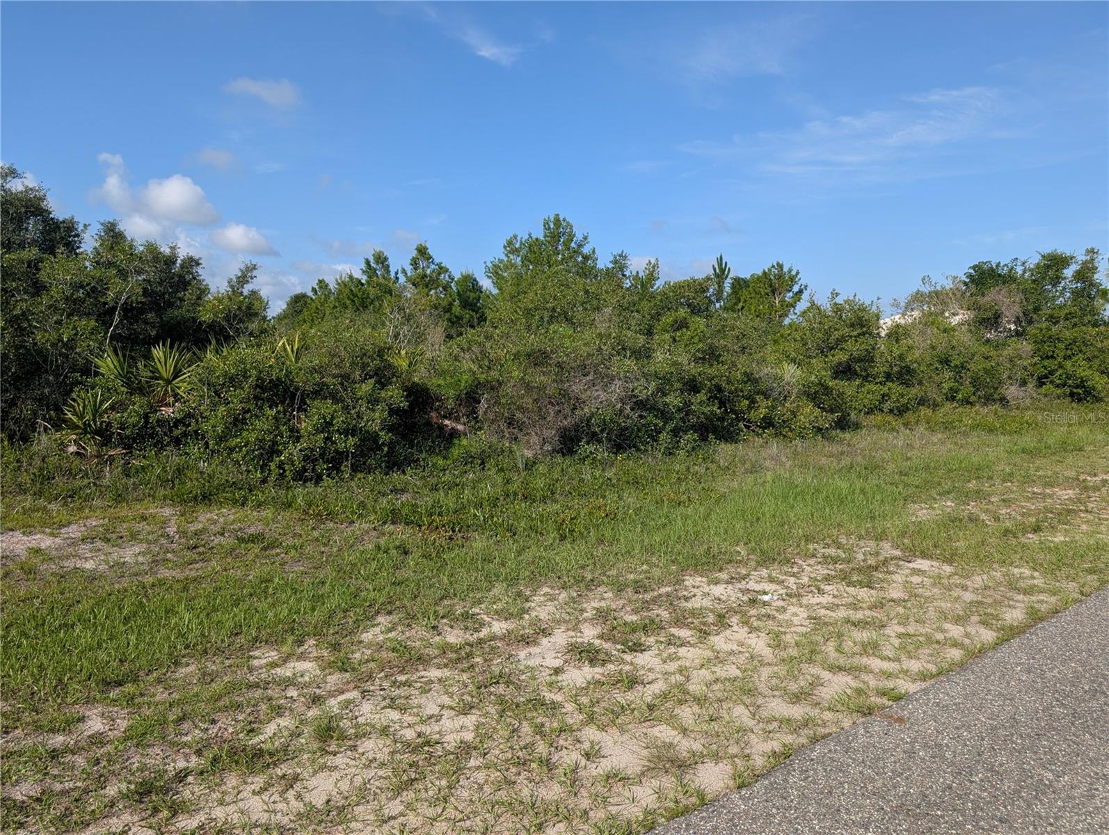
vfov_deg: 56.9
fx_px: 770
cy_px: 418
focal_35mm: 24
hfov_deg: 71.5
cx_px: 554
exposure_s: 1/912
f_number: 1.68
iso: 23
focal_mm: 6.9
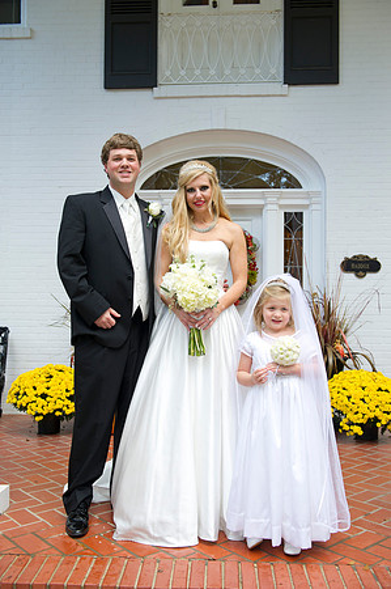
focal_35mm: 34
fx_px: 555
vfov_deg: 55.8
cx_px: 196
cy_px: 294
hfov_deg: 38.8
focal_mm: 34
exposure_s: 1/200
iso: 400
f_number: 5
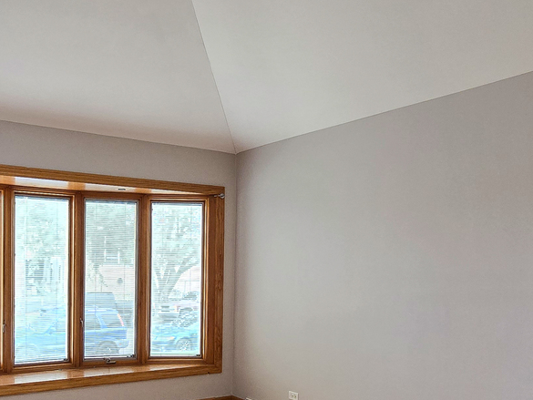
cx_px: 166
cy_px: 279
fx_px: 493
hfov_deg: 55.3
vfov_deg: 43.3
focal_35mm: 32
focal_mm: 2.2
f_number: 2.2
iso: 100
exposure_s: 1/120
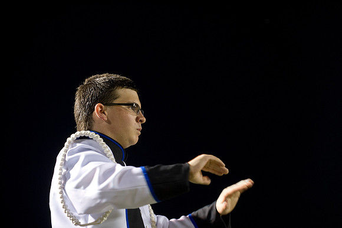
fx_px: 1472
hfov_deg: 13.3
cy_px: 114
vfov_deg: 8.8
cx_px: 171
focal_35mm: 155
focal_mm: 155
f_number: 3.2
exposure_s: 1/125
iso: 3200
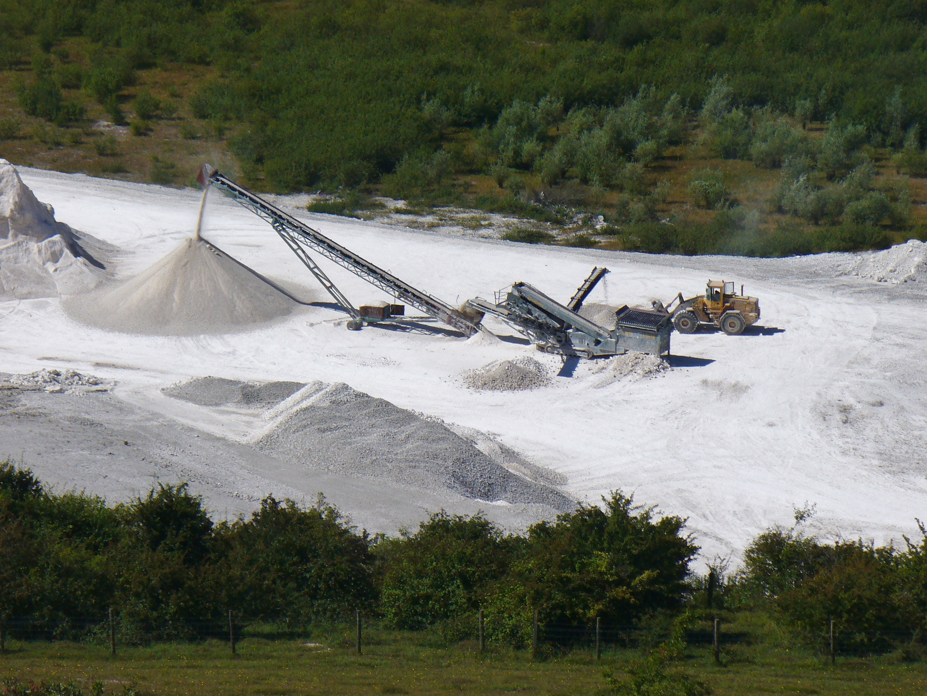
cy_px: 348
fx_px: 4472
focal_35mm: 167
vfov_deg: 8.9
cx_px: 464
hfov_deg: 11.8
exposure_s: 1/500
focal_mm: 27.6
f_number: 8.2
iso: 80
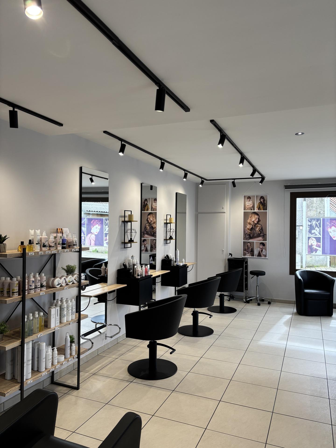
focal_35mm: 26
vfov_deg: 67.3
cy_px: 224
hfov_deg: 53.1
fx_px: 336
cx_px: 168
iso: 80
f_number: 1.6
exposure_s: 1/121
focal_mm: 5.96
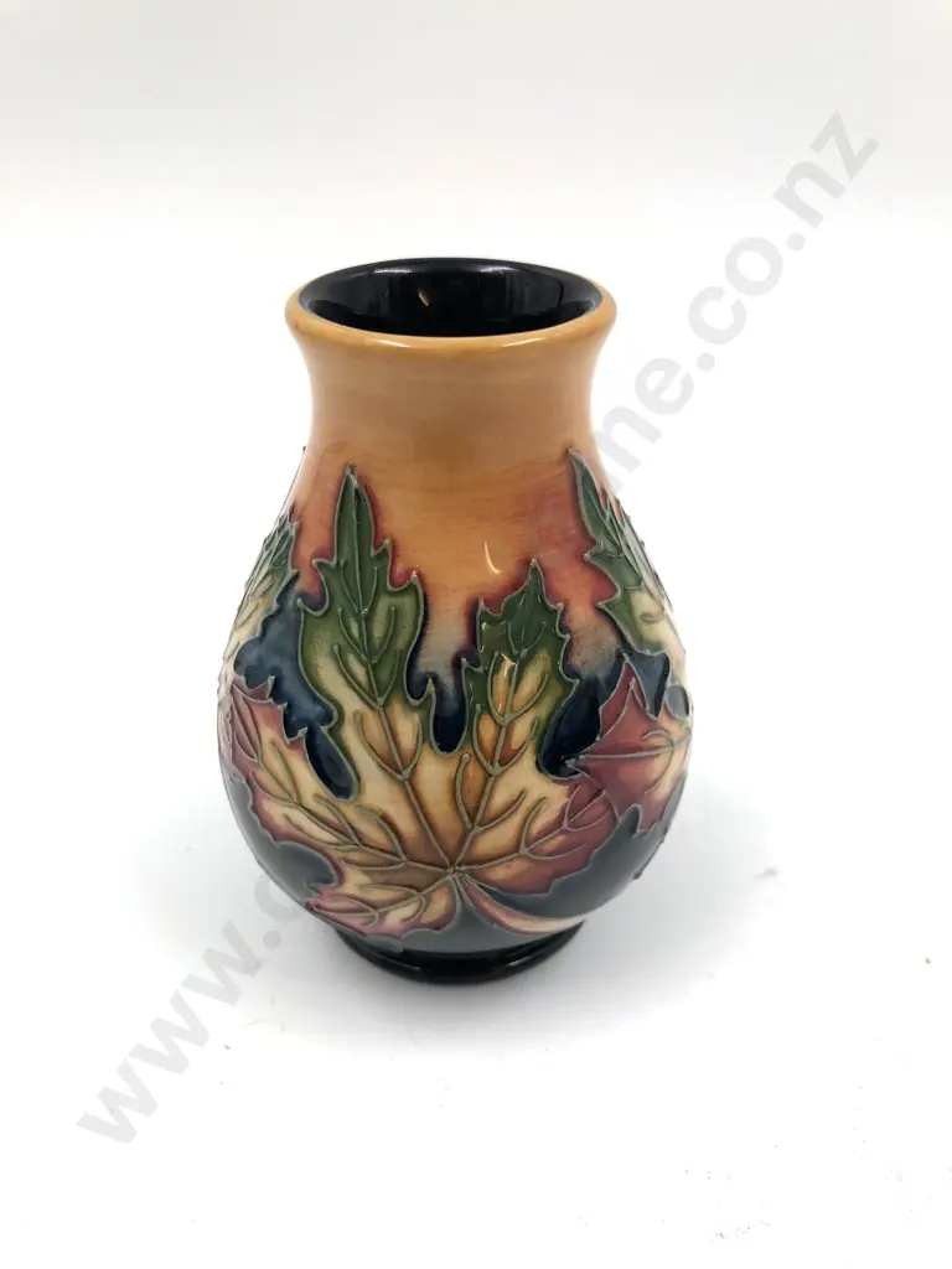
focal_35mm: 28
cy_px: 634
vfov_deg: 63.4
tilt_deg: -30.3
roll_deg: +0.2
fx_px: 1027
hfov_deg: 49.7
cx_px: 476
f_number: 1.8
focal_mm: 3.99
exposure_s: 1/250
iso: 20
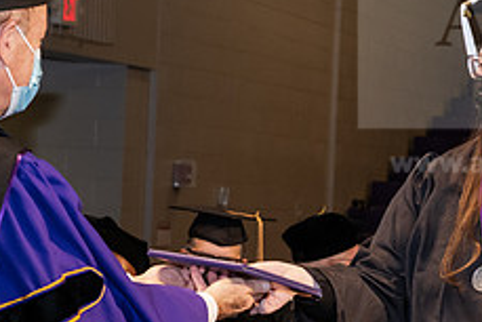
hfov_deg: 13.1
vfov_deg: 8.8
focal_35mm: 157
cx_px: 295
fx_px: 2103
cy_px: 207
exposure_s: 1/200
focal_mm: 62
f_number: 6.3
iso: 1600
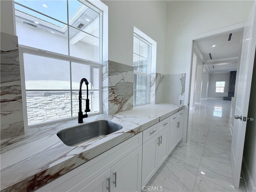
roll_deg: -0.8
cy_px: 96
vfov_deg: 85.7
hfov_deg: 102.1
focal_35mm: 14
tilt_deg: -4.8
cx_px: 128
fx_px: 104
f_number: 2.2
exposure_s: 1/120
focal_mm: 2.22
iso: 50
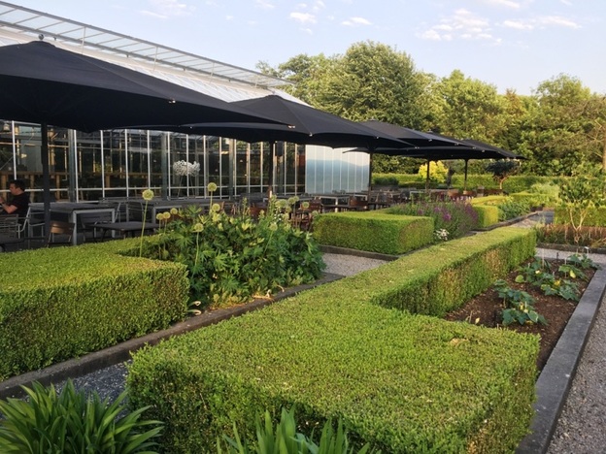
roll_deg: -0.8
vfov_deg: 48.2
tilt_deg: -5.9
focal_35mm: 29
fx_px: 508
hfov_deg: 61.7
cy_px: 227
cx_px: 303
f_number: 2.2
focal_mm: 4.15
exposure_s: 1/242
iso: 25
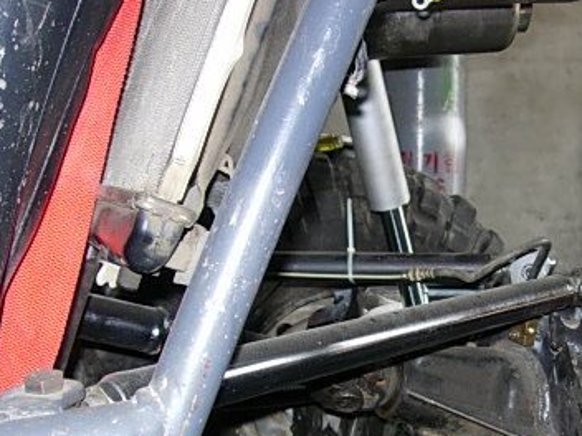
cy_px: 353
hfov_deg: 27.6
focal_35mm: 69
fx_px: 1160
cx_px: 470
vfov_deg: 21.0
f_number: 2.8
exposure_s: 1/64
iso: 79
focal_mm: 7.8
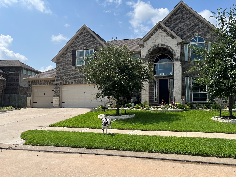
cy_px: 75
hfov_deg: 58.2
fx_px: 211
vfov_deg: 45.3
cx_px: 131
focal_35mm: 31
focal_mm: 5.1
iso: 50
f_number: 1.6
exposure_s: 1/4854
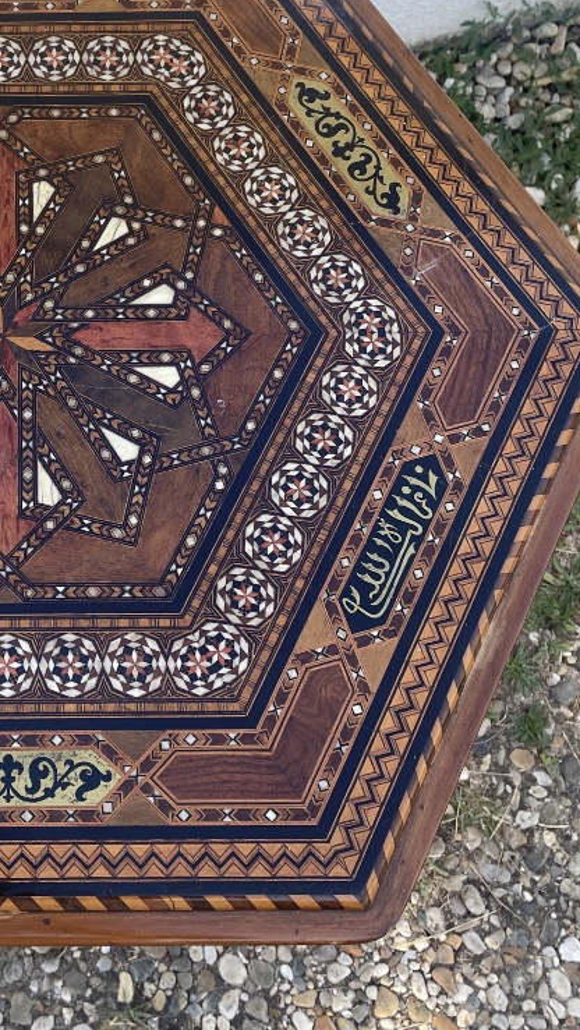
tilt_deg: -68.2
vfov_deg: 44.4
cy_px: 417
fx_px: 1257
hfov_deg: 24.8
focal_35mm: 46
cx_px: 3
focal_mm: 4.2
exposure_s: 1/243
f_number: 1.6
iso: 32
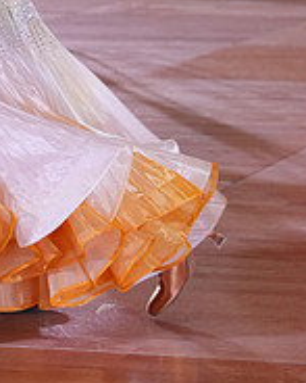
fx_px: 2946
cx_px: -68
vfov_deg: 7.4
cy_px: -117
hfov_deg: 5.9
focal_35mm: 260
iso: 2500
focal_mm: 88
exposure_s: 1/250
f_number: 5
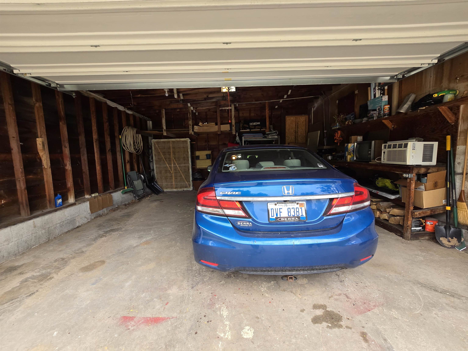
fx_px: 176
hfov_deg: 106.2
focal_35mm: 13
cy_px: 176
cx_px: 234
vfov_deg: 89.9
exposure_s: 1/359
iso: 100
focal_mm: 2.2
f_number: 2.2
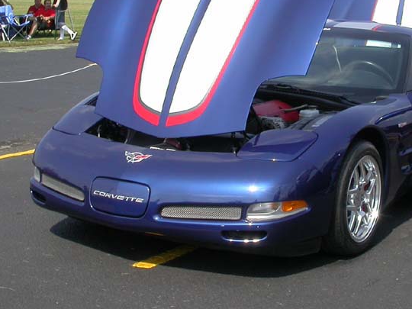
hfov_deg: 26.9
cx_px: 267
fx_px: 857
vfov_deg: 20.3
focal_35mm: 72
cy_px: 89
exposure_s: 1/228
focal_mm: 7.85
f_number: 7.5
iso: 100
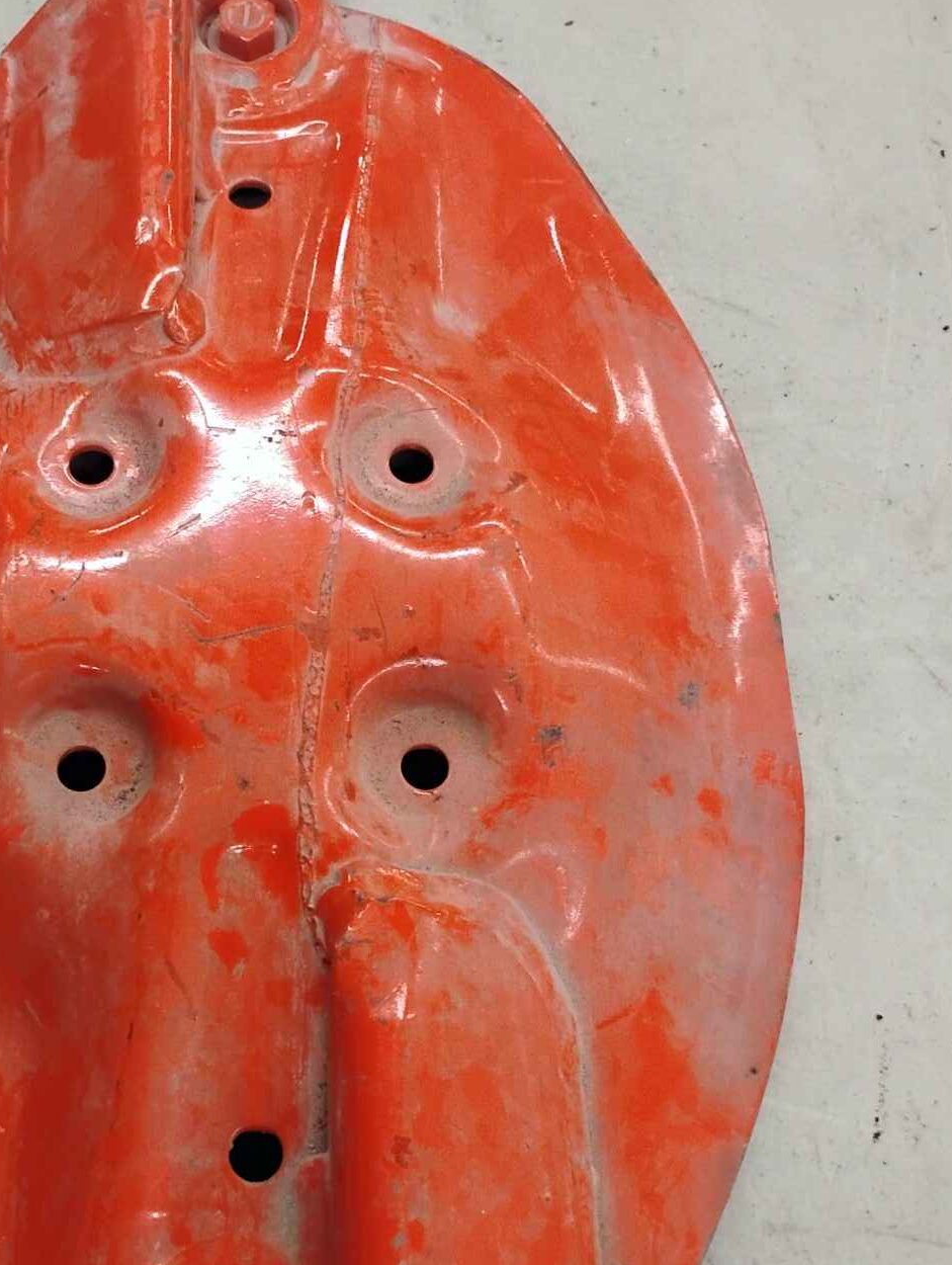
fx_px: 1573
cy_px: 724
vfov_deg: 43.7
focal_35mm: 43
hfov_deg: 33.2
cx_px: 269
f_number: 1.8
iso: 1731
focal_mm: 4.26
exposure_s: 1/30
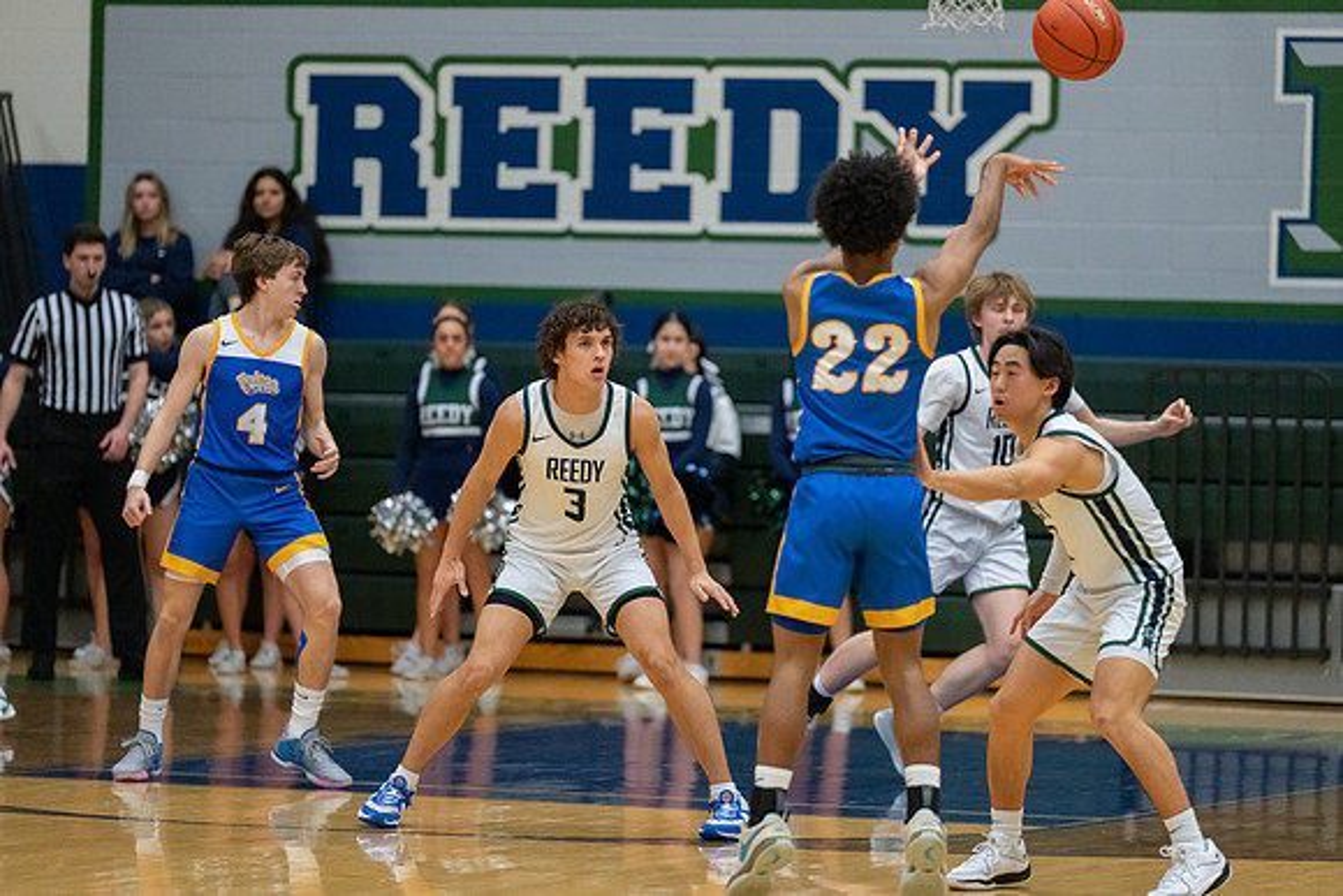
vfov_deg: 6.7
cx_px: 672
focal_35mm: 204
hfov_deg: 10.1
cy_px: 448
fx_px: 7615
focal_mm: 200
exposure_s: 1/1000
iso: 5000
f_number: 2.8
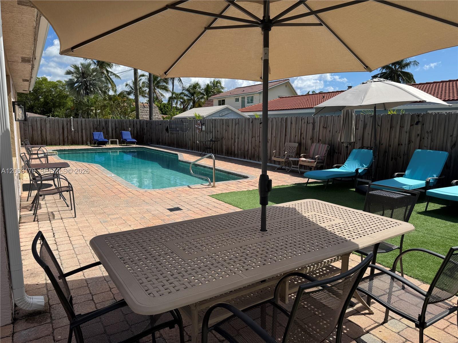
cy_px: 172
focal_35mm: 24
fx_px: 318
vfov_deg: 56.8
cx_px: 229
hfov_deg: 71.6
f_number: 1.78
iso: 80
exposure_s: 1/5814
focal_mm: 6.76
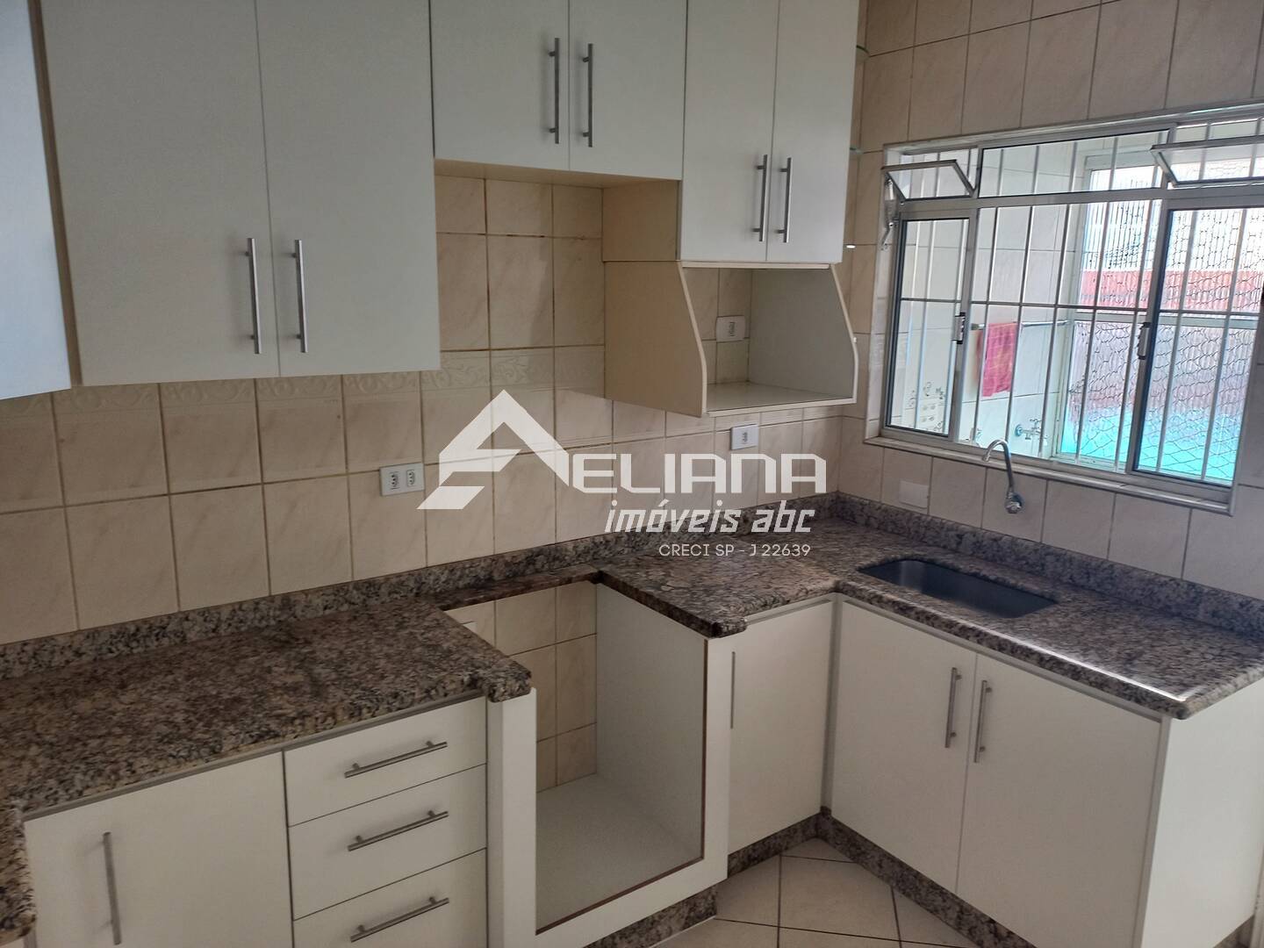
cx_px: 632
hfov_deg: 69.4
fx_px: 913
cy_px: 474
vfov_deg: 54.9
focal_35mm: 25
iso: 100
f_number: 1.8
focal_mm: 4.65
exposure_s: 1/60
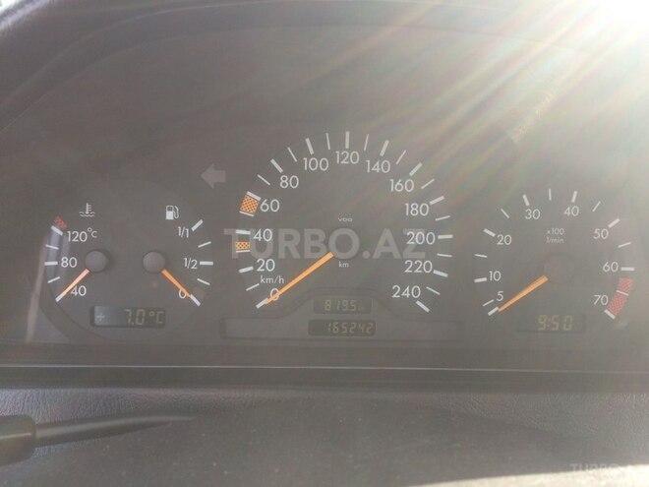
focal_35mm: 29
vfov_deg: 48.2
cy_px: 244
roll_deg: -1.5
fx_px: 544
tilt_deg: -18.8
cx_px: 324
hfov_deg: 61.7
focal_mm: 4.15
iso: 40
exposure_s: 1/100
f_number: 2.2
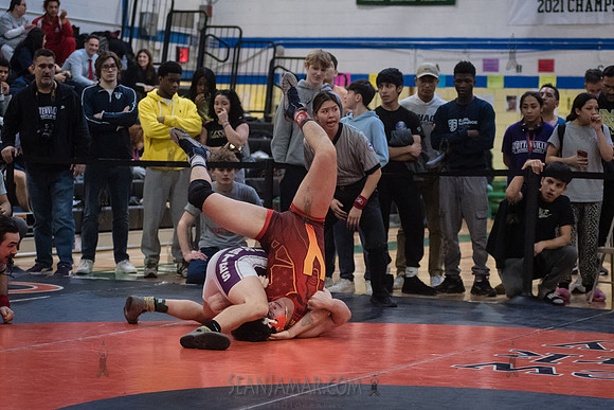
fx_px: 1750
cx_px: 319
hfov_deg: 19.9
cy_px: 242
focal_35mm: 103
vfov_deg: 13.4
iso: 8000
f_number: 3.5
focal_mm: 80
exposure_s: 1/500
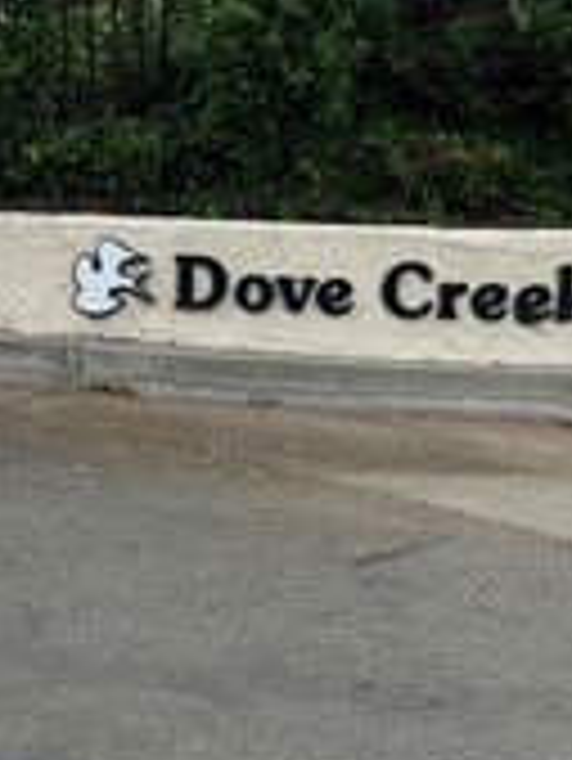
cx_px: 356
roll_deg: -0.8
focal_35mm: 91
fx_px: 2002
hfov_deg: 16.2
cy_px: 607
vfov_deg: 21.3
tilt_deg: -14.1
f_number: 1.78
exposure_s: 1/412
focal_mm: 6.86
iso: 80
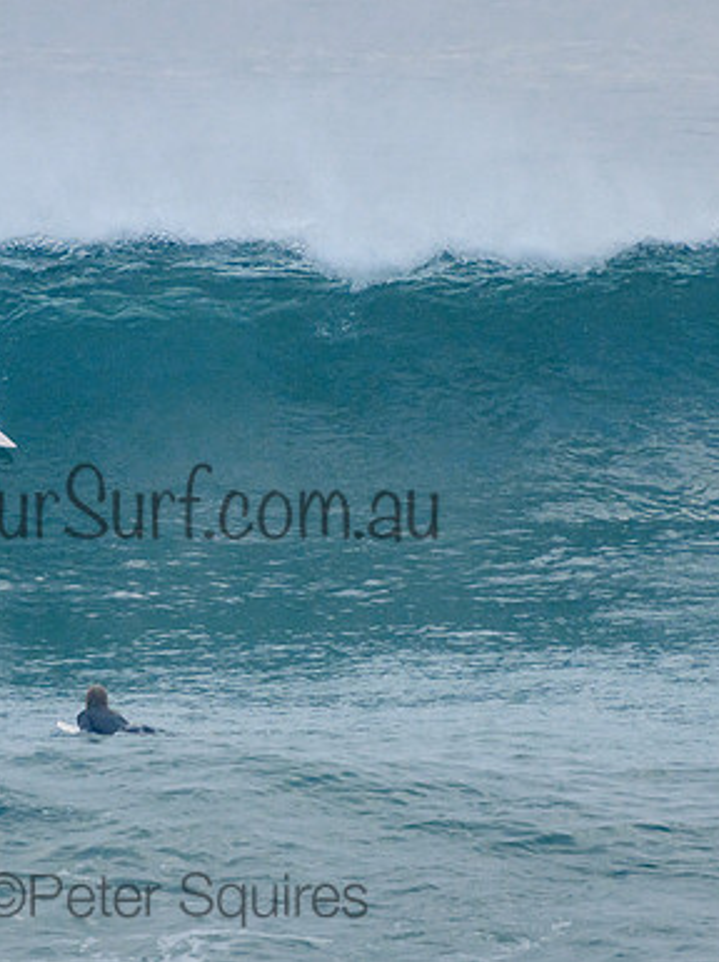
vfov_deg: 2.5
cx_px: 277
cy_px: 422
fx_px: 22109
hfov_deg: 1.9
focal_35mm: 797
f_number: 5.6
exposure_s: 1/1250
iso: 500
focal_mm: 400
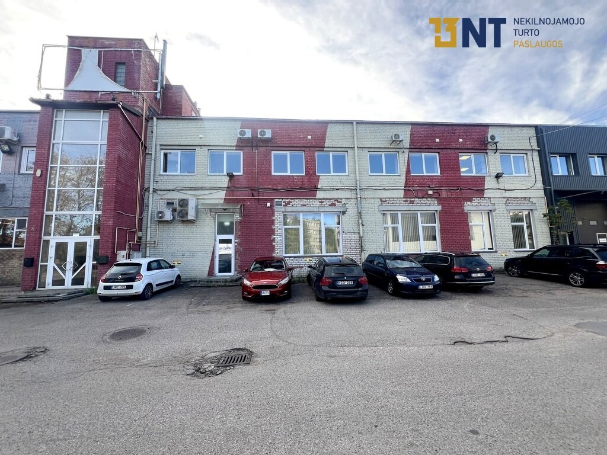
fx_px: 228
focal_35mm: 13
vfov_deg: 89.9
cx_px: 304
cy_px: 228
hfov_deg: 106.2
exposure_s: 1/227
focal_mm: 1.57
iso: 32
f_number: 1.8
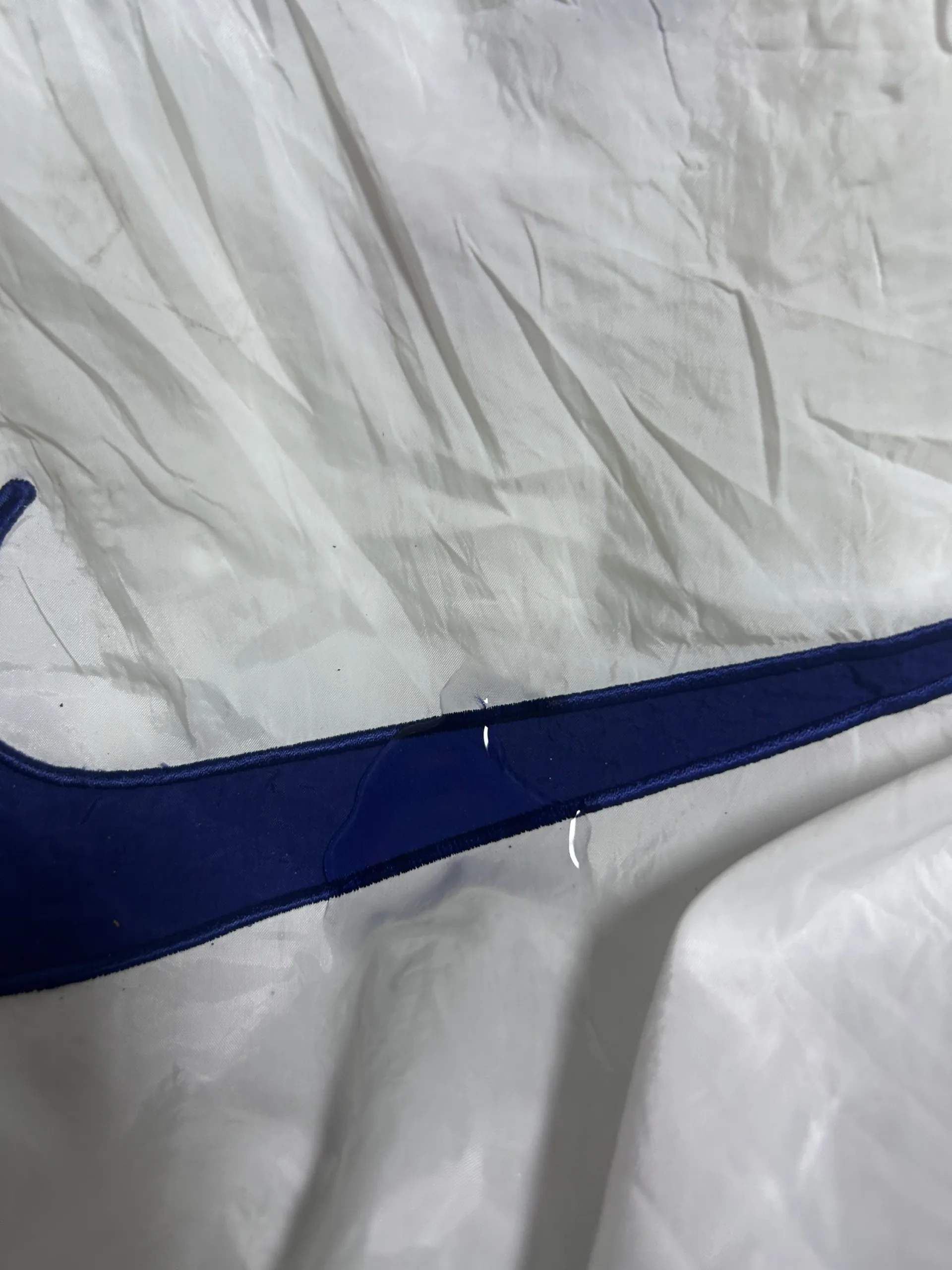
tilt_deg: -76.8
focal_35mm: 26
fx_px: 953
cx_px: 476
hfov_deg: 53.1
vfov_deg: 67.3
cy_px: 635
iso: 100
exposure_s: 1/50
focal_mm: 5.7
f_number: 1.5
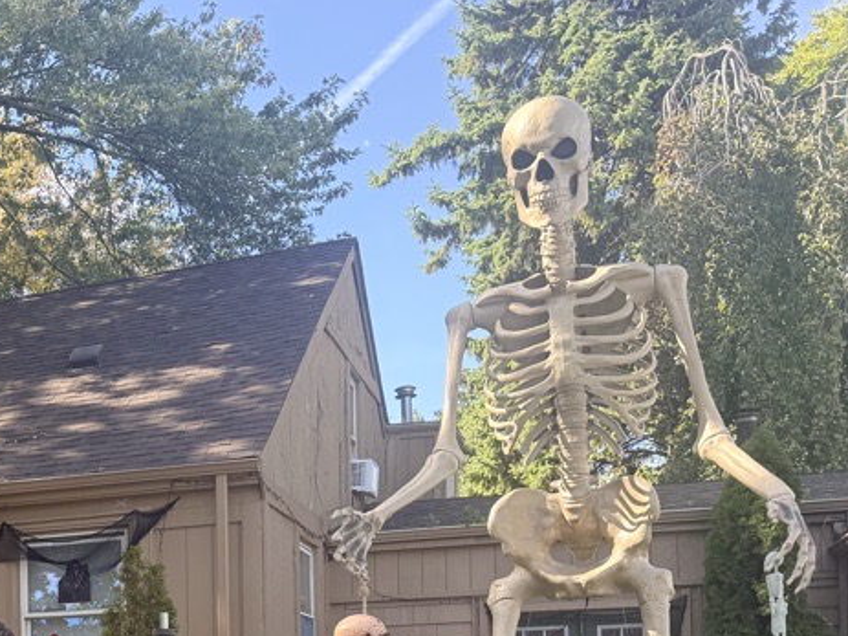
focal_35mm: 56
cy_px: 684
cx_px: -93
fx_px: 1371
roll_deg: +0.6
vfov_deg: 24.5
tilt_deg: +2.4
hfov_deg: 30.6
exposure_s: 1/813
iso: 100
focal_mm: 6.76
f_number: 1.78
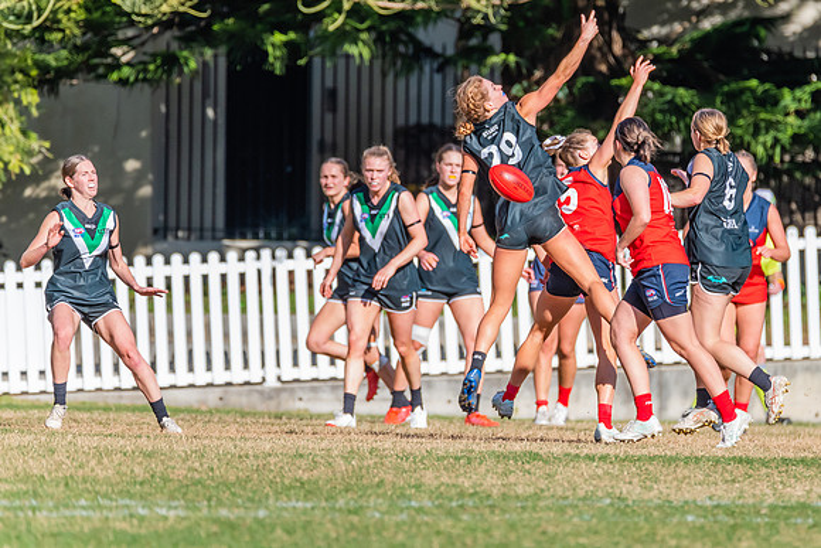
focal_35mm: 682
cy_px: 203
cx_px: 496
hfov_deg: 3.0
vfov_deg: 2.0
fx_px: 15558
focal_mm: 500
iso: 800
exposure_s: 1/1600
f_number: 8
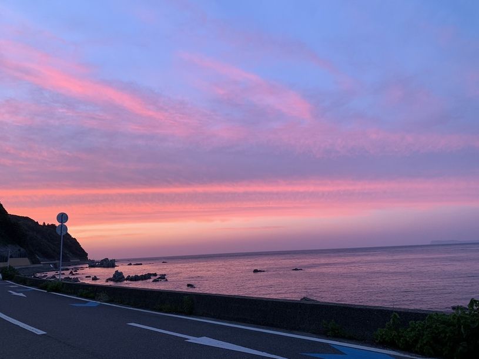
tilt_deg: +11.3
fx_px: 360
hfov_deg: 67.3
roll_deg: +3.5
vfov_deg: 53.1
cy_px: 180
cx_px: 240
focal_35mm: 26
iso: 160
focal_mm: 4.25
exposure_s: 1/60
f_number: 1.8
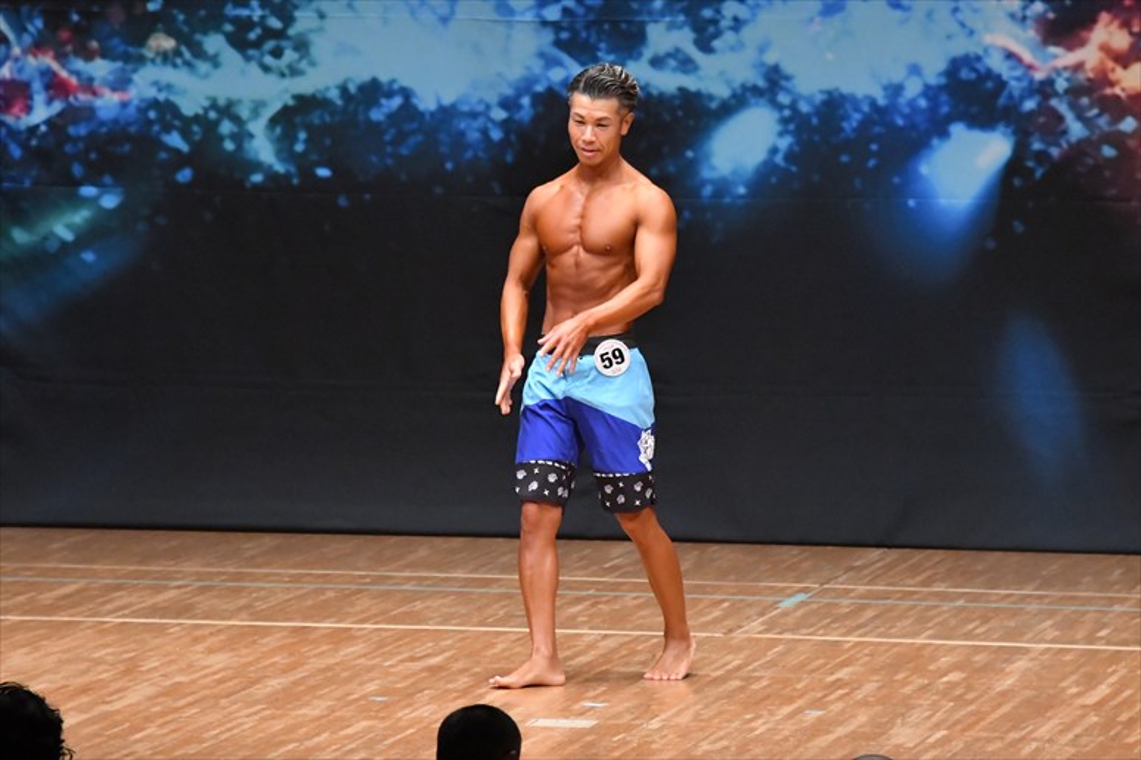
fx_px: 8553
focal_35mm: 270
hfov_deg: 7.6
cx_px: 570
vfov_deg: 5.1
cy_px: 380
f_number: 5.6
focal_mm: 180
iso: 8000
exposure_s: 1/400
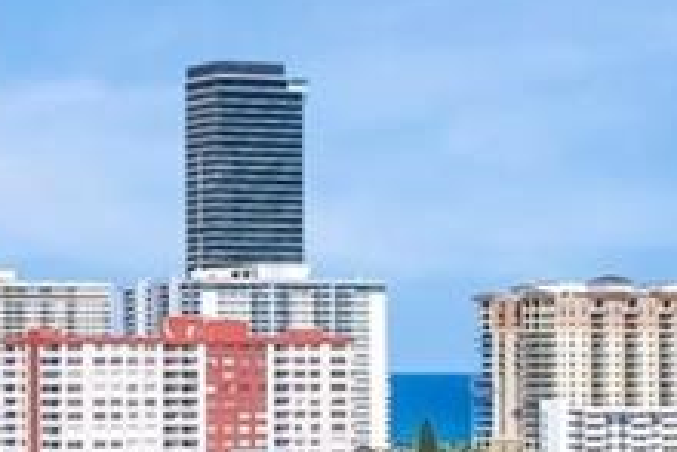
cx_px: -782
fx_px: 2051
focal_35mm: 109
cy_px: 391
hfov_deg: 14.6
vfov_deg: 12.5
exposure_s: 1/1000
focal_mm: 10
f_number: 9
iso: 640
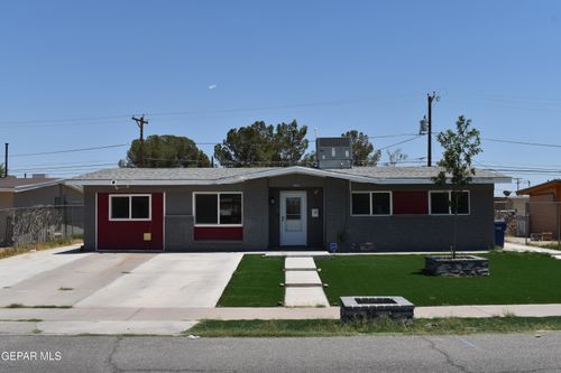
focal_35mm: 36
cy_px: 186
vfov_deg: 36.8
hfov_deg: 53.1
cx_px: 280
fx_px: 561
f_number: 9
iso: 100
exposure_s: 1/320
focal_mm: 24
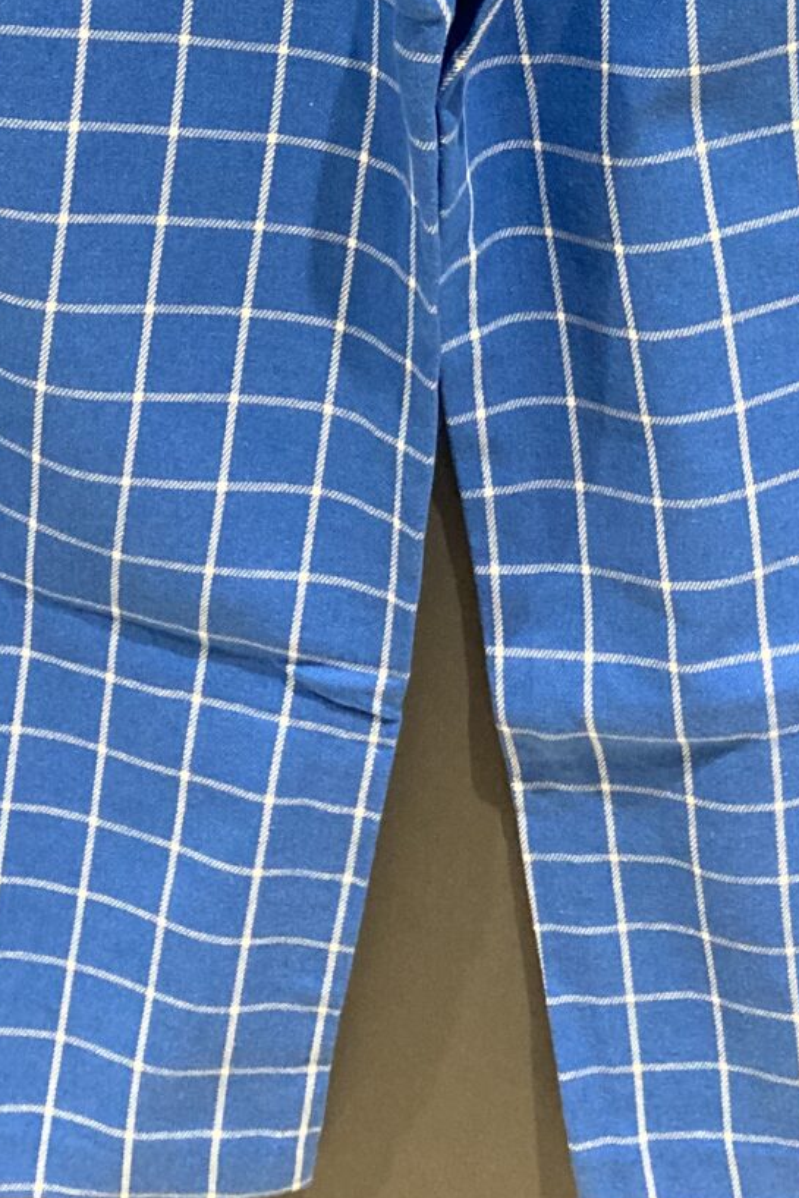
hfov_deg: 18.7
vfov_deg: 26.0
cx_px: 493
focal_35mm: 73
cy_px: -54
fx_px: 2429
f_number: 1.8
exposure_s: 1/30
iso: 320
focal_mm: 3.99
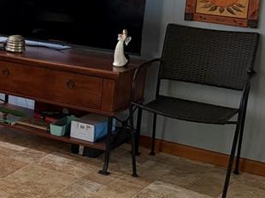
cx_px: -157
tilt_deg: -10.9
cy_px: 49
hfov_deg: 19.3
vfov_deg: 17.0
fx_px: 658
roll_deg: +0.0
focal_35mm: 86
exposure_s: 1/60
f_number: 1.6
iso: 250
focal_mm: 5.96
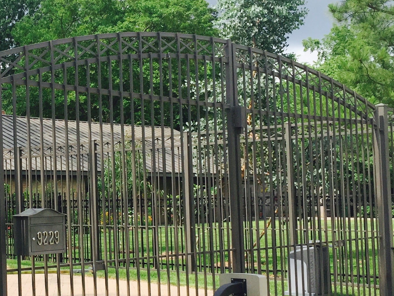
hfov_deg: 27.2
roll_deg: +0.4
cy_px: 175
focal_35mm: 69
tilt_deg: -0.3
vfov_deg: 21.3
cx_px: 41
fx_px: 785
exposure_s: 1/1582
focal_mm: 4.15
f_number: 2.2
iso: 32
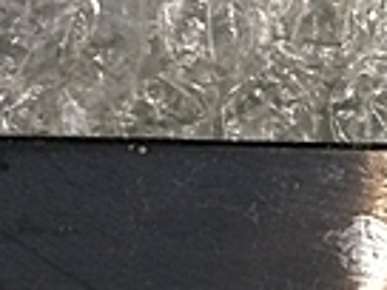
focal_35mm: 136
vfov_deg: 10.7
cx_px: 546
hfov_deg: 13.8
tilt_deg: -82.0
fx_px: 1520
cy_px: 358
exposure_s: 1/33
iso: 64
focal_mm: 4.15
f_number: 2.2
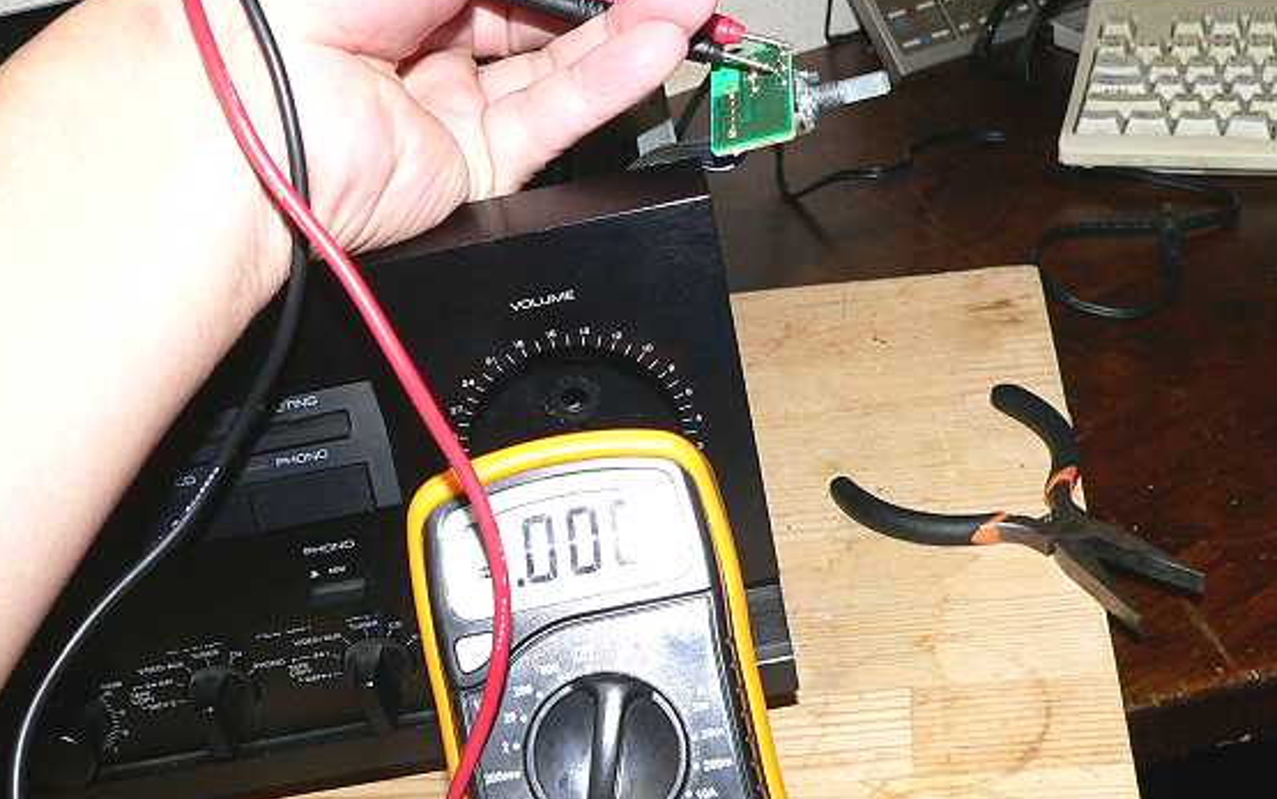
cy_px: 412
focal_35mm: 44
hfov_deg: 45.2
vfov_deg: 29.2
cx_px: 674
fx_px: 1531
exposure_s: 1/60
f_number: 2.8
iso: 200
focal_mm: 6
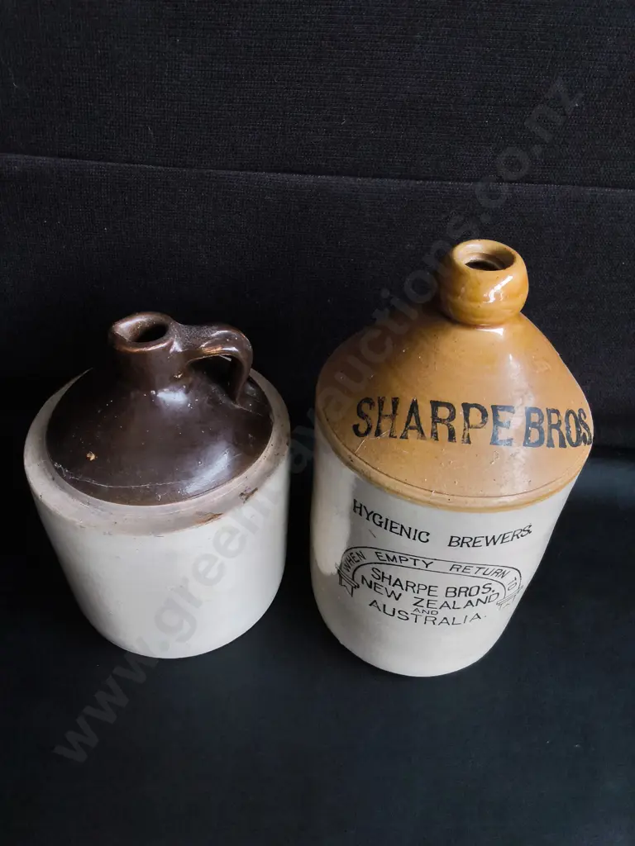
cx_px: 318
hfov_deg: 51.4
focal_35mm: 27
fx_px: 660
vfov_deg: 65.3
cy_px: 423
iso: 250
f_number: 2
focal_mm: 2.87
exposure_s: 1/100
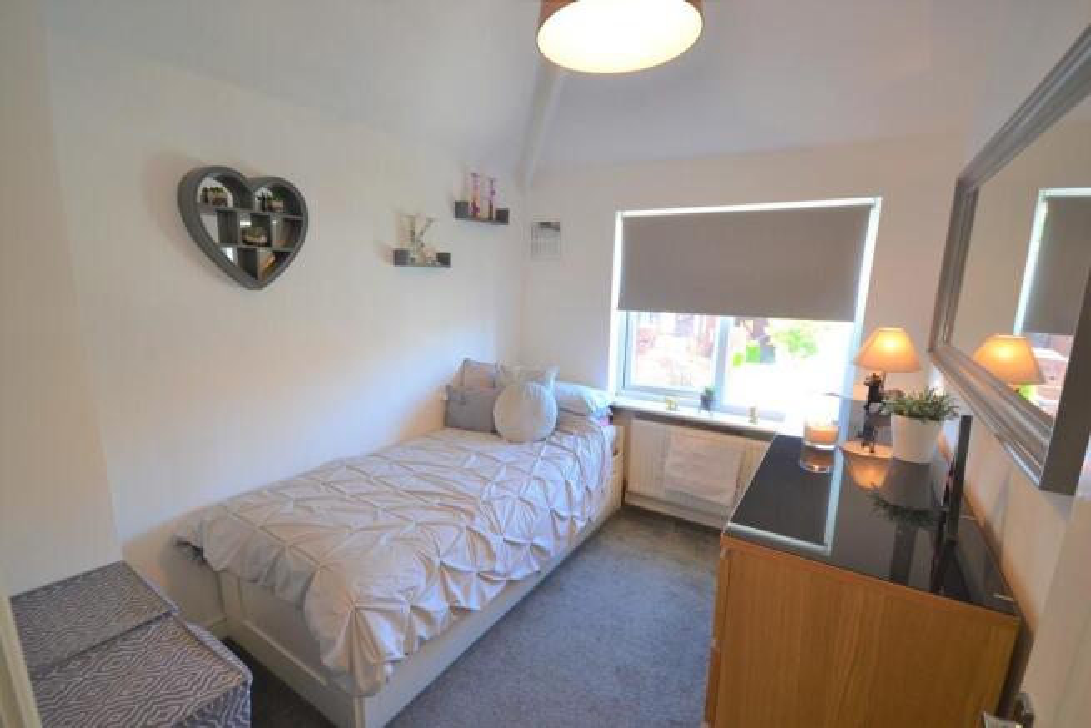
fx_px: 455
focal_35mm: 15
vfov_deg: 77.4
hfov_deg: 100.4
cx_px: 546
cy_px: 364
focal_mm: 10
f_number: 4
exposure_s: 1/60
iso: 400
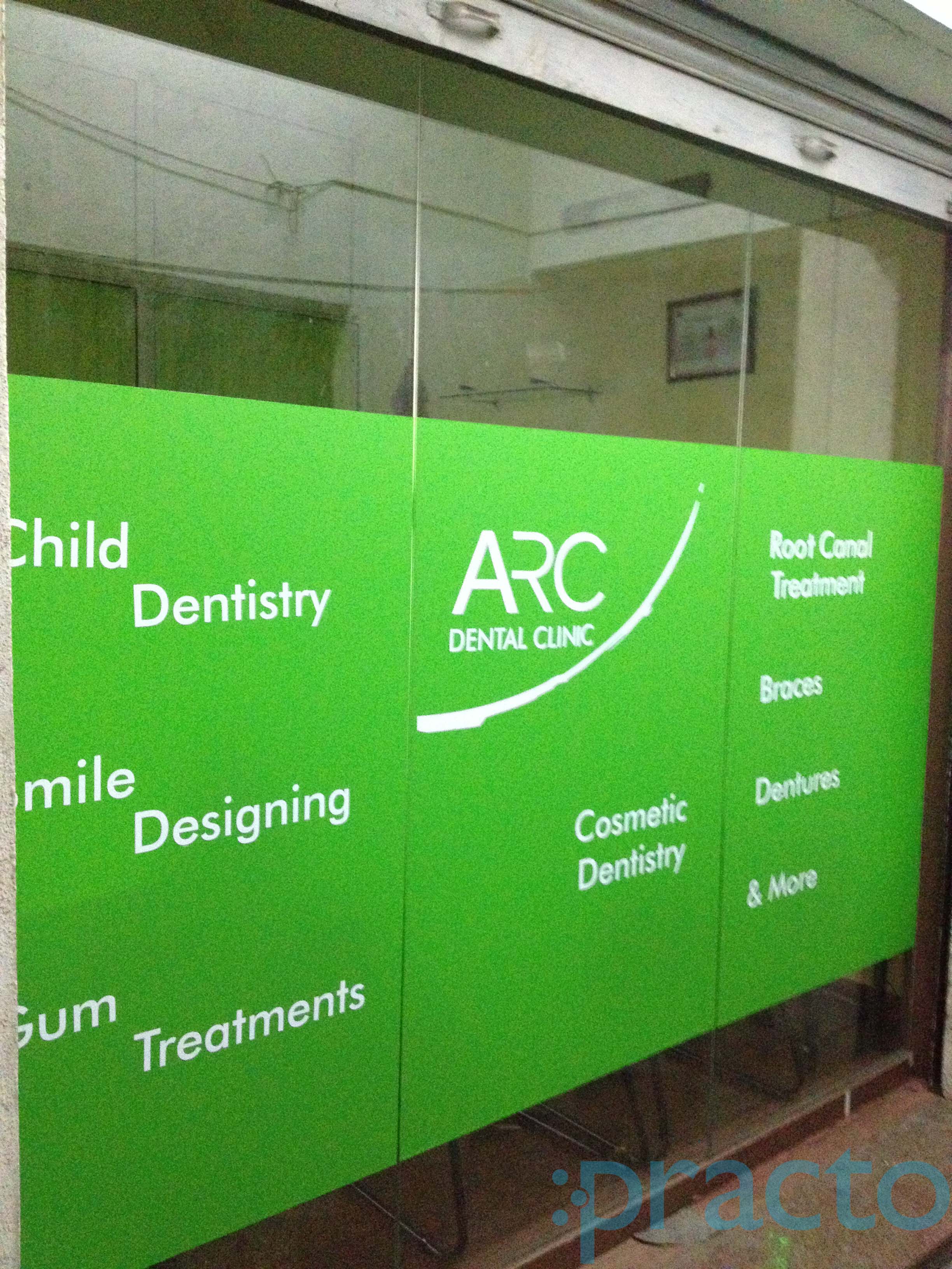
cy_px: 634
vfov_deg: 52.6
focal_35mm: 35
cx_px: 476
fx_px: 1283
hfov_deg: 40.7
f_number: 2.4
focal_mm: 4.28
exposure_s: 1/17
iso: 800
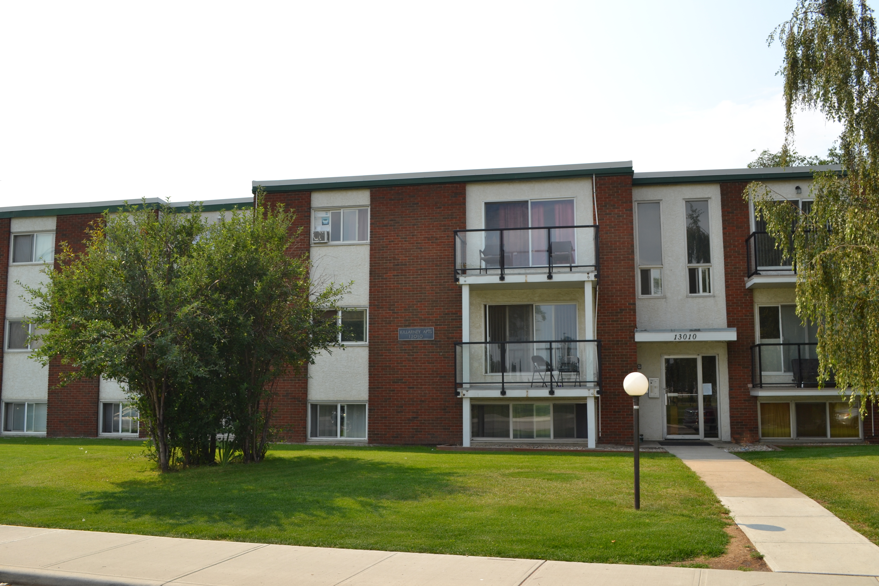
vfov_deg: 40.0
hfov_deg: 57.2
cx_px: 440
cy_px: 293
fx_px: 806
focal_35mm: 33
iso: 100
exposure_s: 1/200
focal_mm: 22
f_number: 9
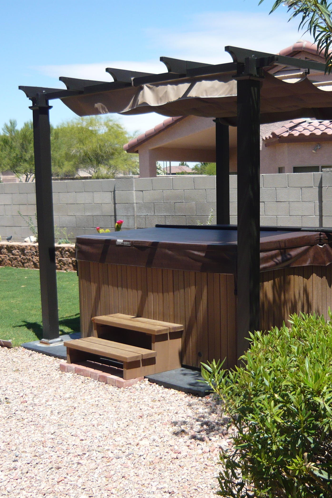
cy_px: 265
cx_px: 216
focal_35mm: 49
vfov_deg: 40.3
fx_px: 678
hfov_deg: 27.4
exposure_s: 1/160
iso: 100
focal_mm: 5.5
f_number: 8
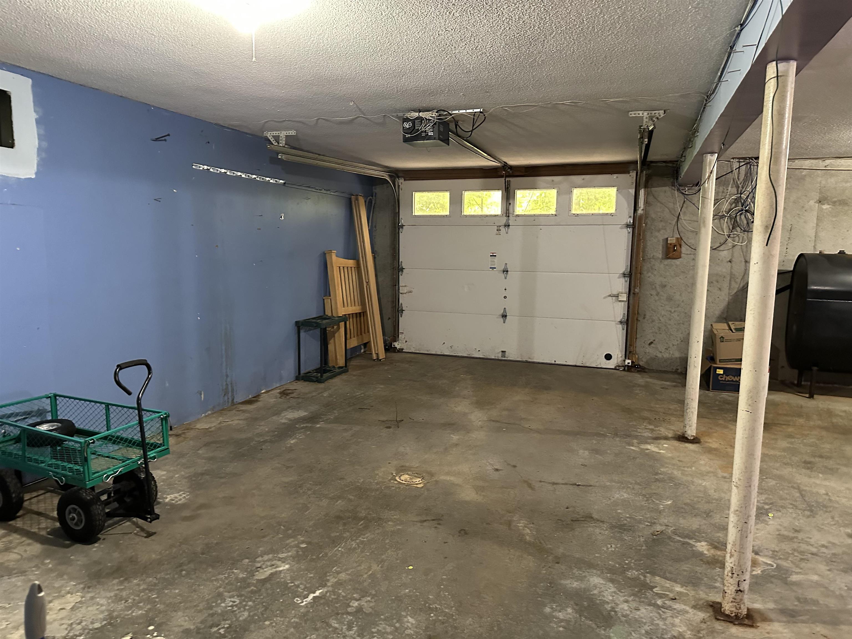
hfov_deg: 71.6
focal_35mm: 24
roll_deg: -1.0
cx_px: 426
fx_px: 591
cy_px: 320
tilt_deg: -7.0
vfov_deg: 56.8
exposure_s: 1/40
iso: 800
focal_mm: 6.86
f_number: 1.78
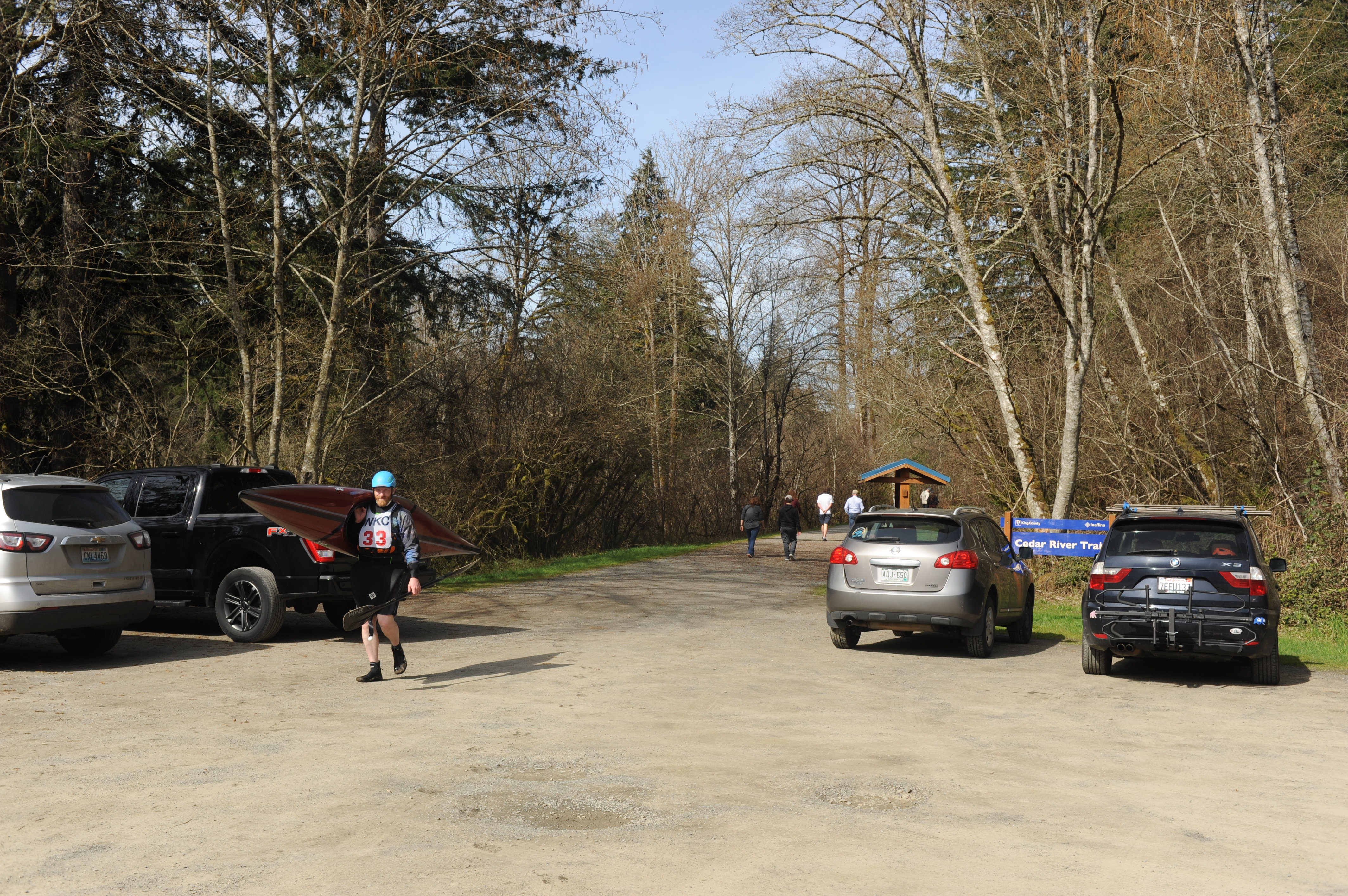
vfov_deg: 37.8
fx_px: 1310
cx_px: 674
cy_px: 448
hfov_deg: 54.5
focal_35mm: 35
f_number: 7.1
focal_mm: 35
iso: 200
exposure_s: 1/500
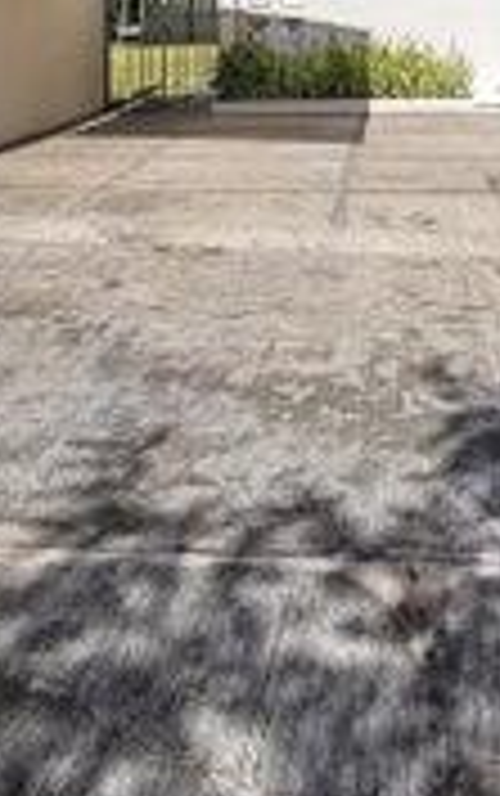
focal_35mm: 46
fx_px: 1000
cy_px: -9
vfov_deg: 38.3
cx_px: 419
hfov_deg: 27.4
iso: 50
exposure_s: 1/1282
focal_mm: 2.35
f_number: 2.2
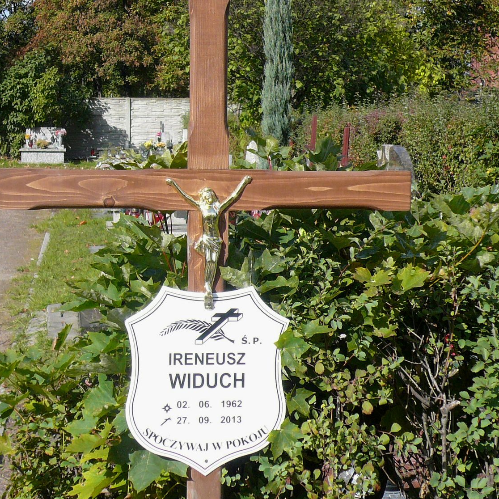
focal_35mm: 82
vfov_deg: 21.1
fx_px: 1337
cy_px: 251
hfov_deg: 21.1
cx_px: 223
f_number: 3.5
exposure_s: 1/1000
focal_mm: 7.5
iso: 100
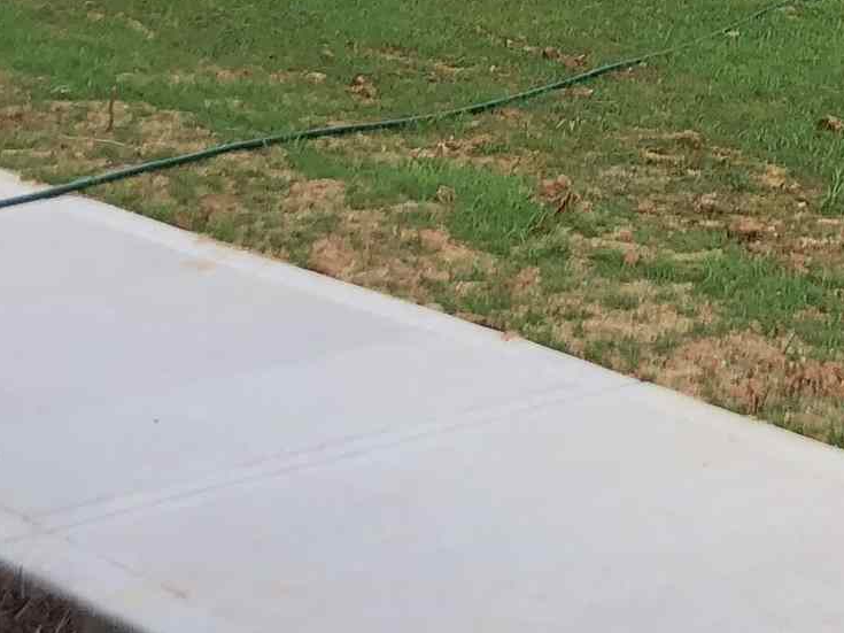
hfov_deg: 16.1
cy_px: -468
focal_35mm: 117
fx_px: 2852
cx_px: 1024
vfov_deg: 11.8
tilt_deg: -1.3
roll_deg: -2.0
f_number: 1.8
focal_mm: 3.99
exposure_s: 1/842
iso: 20
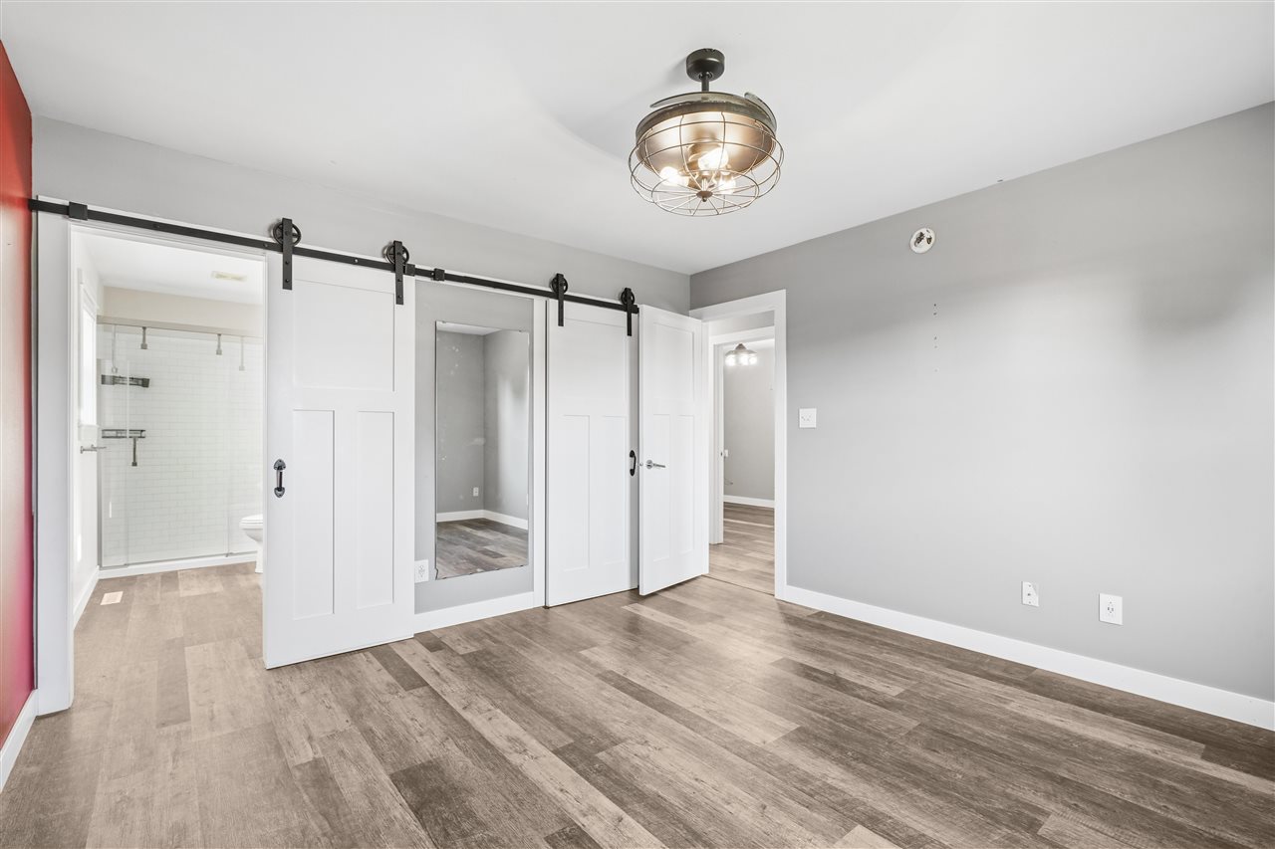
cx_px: 638
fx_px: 567
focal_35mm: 16
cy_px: 424
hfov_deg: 96.7
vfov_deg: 73.7
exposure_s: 1/6
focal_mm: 16
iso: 400
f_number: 10
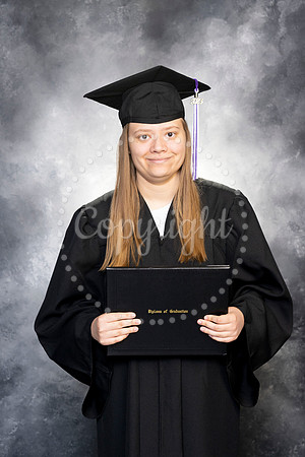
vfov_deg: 23.9
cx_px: 152
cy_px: 228
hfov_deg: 16.1
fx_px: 1080
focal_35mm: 85
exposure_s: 1/125
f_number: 8
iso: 250
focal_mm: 85
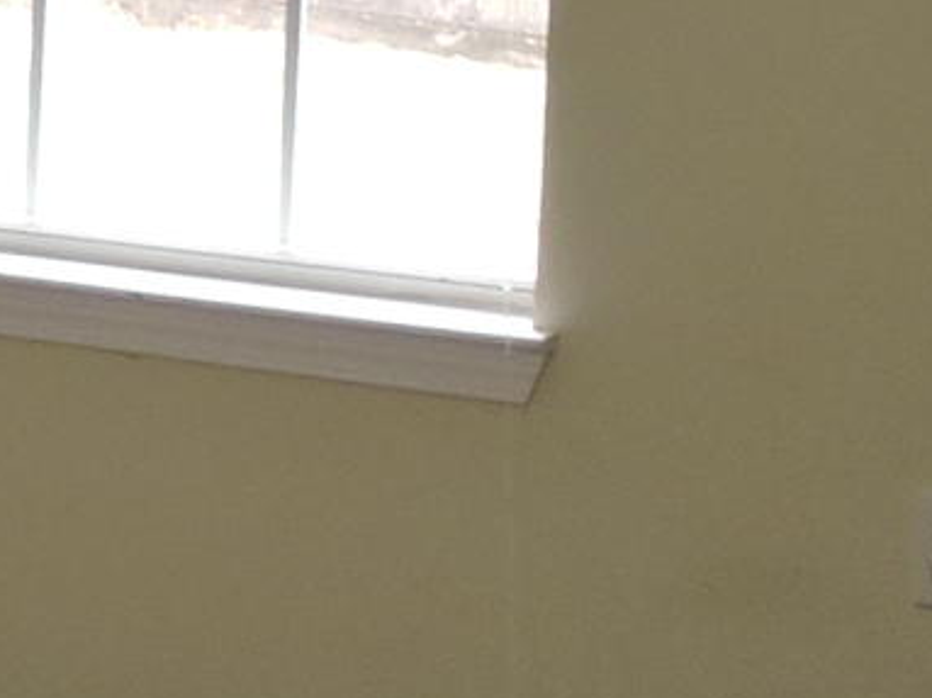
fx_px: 5060
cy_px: -112
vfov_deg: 7.8
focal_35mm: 188
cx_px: -294
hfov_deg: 10.3
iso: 100
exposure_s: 1/40
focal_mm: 4.3
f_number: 3.3
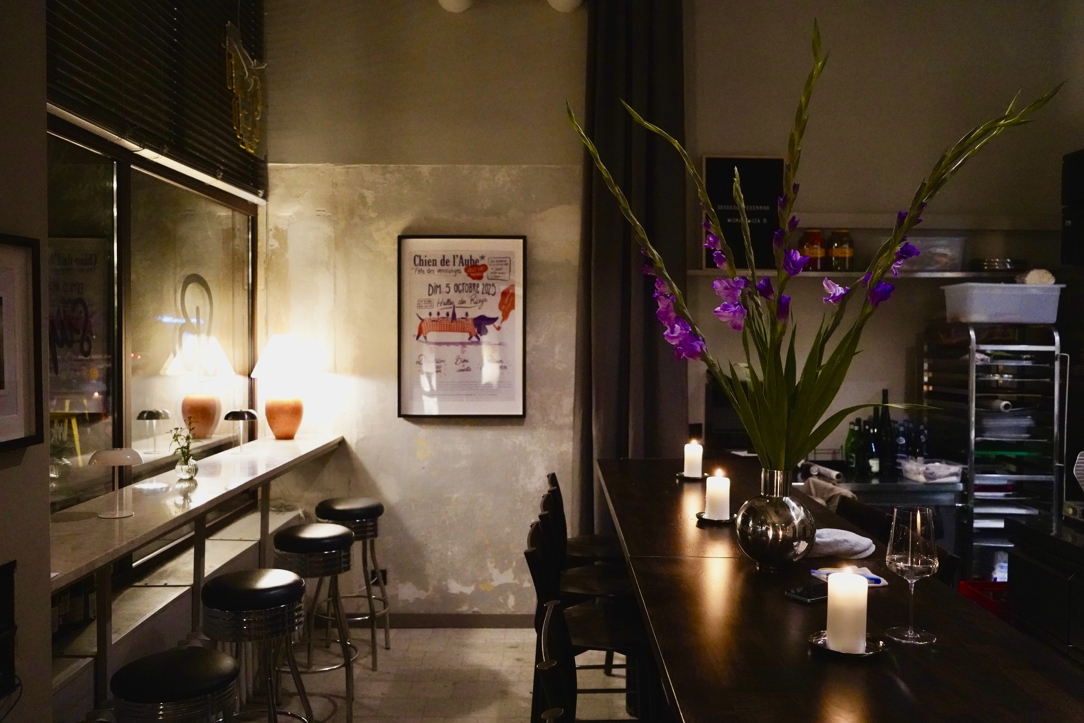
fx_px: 903
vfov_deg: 43.6
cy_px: 362
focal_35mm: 30
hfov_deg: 61.9
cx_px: 542
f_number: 4.5
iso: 12800
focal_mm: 30
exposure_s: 1/160
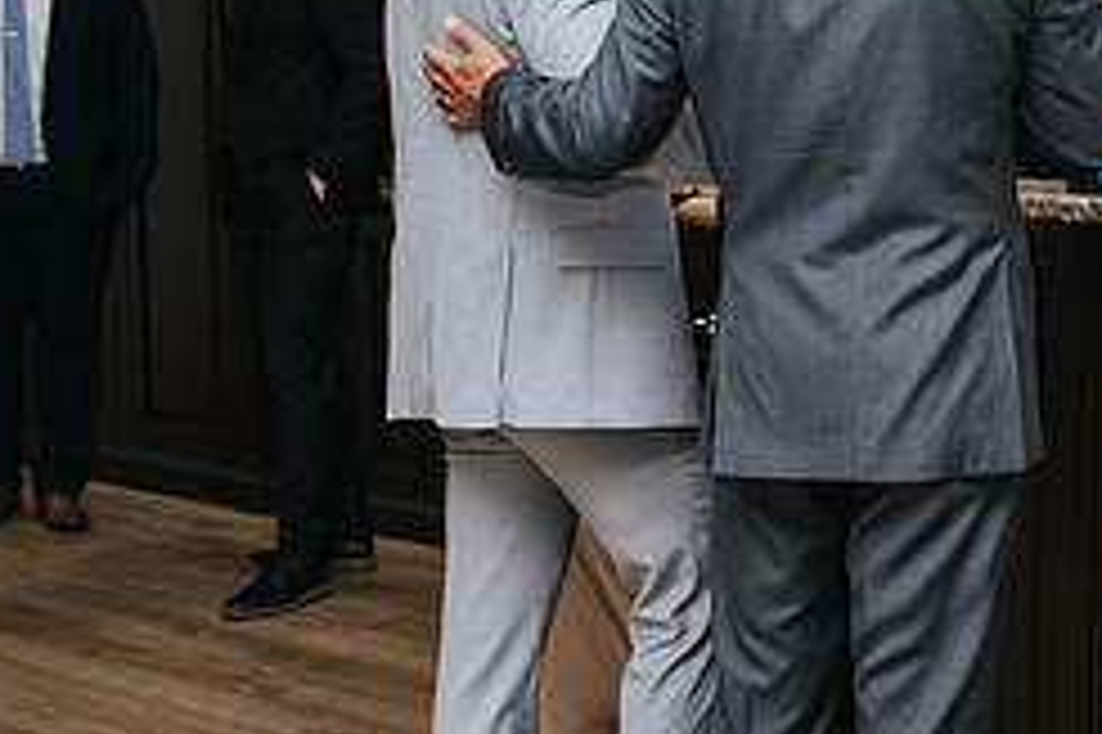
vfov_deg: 16.4
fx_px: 2539
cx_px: 891
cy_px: 306
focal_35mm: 83
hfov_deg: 24.1
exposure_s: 1/200
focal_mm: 35
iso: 800
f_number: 3.2
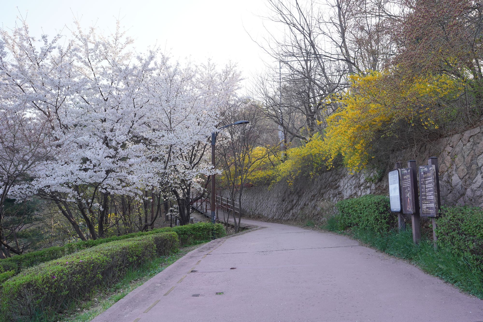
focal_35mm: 24
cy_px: 161
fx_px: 322
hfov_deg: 73.7
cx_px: 242
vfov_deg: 53.1
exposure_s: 1/100
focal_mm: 24
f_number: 6.3
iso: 100
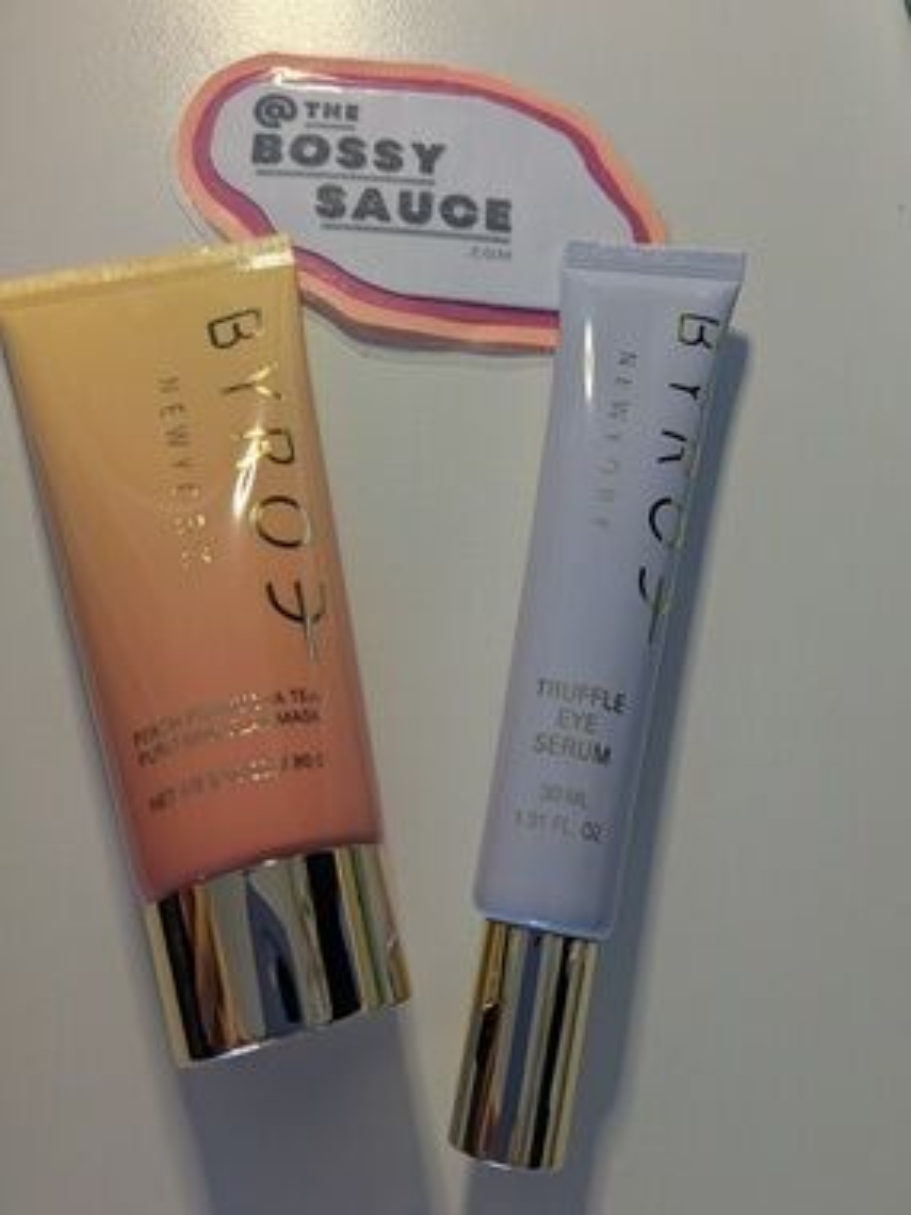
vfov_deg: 71.6
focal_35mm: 24
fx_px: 842
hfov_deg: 56.8
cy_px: 608
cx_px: 456
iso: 24
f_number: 1.7
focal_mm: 4.53
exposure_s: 1/140
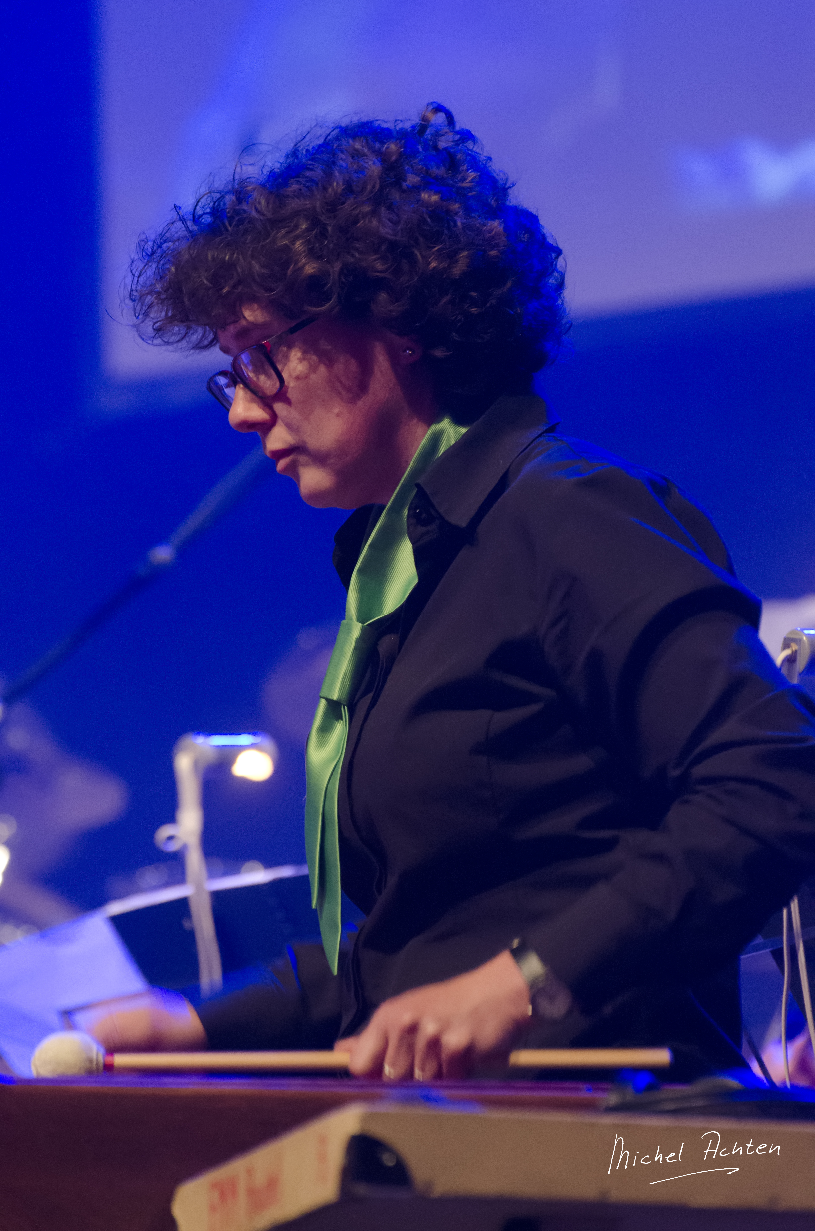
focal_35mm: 330
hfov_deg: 4.1
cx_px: 408
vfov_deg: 6.3
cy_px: 616
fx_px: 11256
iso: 4000
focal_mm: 220
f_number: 5.6
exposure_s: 1/50
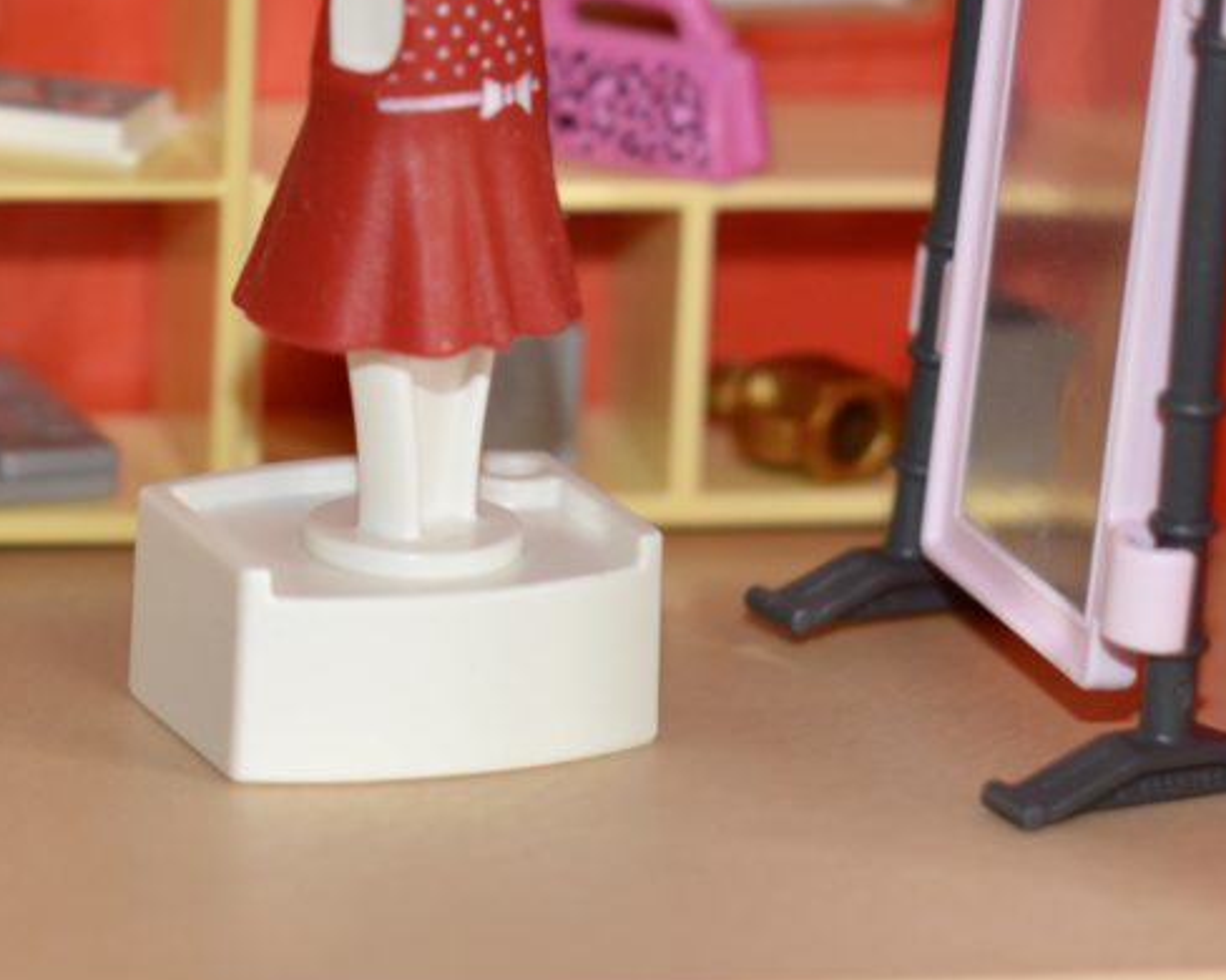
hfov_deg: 9.7
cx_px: 28
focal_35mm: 197
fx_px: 7145
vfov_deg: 7.8
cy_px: -212
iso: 400
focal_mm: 50
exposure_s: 1/80
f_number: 2.8
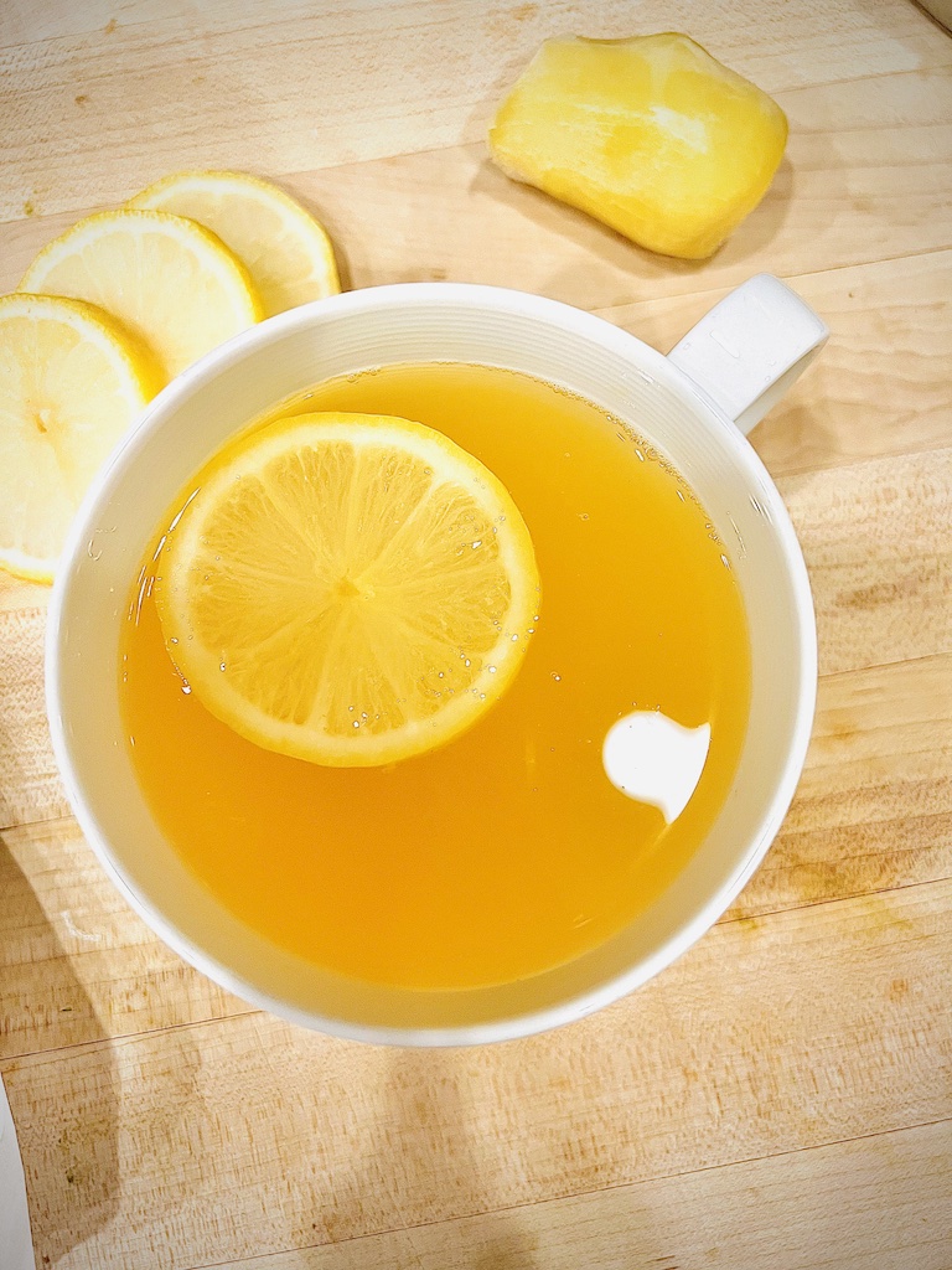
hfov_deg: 53.1
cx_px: 476
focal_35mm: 26
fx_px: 953
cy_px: 635
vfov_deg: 67.3
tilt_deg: -81.5
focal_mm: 5.7
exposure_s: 1/60
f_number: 1.5
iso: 125
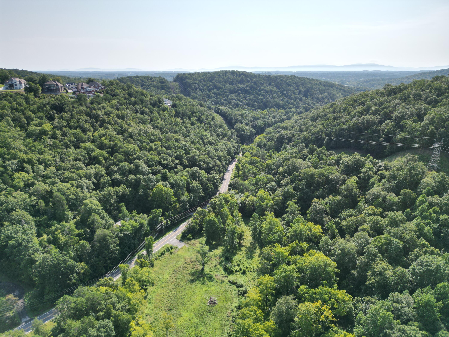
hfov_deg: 71.6
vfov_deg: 56.8
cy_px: 168
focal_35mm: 24
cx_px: 224
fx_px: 311
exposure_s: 1/3200
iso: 100
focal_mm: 6.72
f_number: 1.7
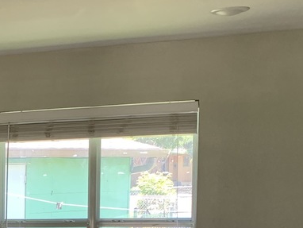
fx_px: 858
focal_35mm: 98
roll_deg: +1.0
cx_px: -121
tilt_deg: -6.8
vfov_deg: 14.5
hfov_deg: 18.3
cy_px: 299
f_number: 1.8
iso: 100
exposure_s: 1/121
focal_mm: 4.25
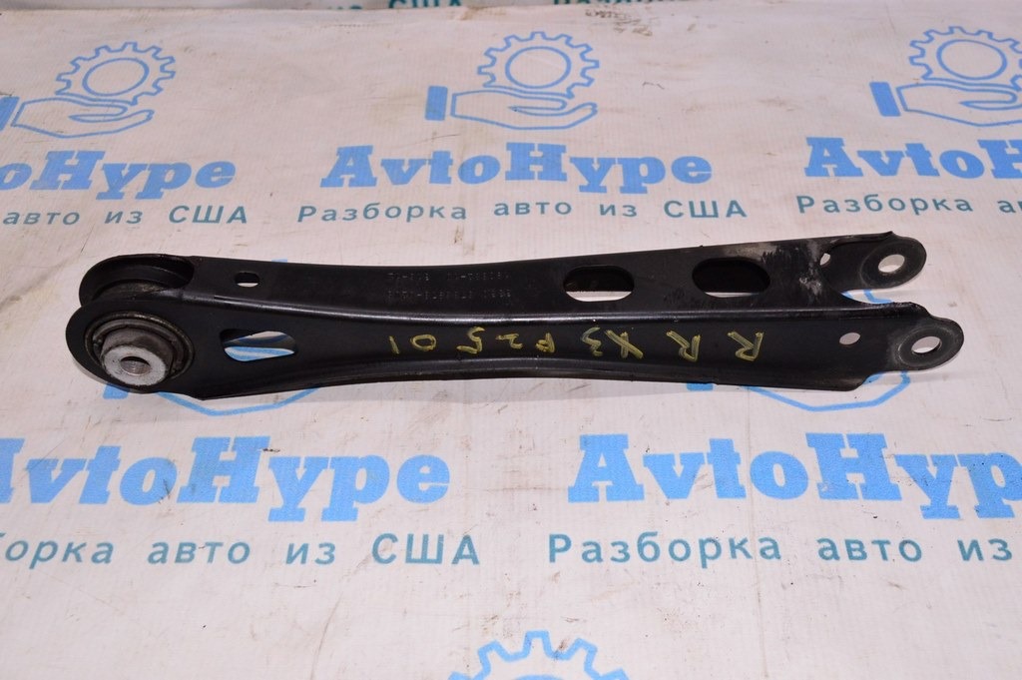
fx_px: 1021
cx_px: 511
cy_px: 340
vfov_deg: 36.8
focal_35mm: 36
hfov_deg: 53.2
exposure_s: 1/200
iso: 1600
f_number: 8
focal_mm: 24
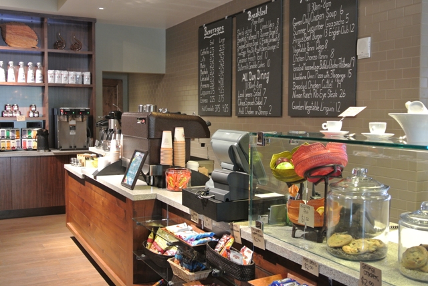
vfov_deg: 34.3
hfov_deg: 49.5
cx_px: 214
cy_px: 143
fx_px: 464
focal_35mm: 39
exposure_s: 1/8
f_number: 4
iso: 400
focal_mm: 14.5
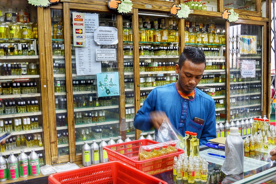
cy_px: 93
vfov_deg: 34.6
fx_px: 295
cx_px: 141
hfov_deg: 50.1
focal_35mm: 39
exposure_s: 1/10
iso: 100
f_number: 5
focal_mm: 25
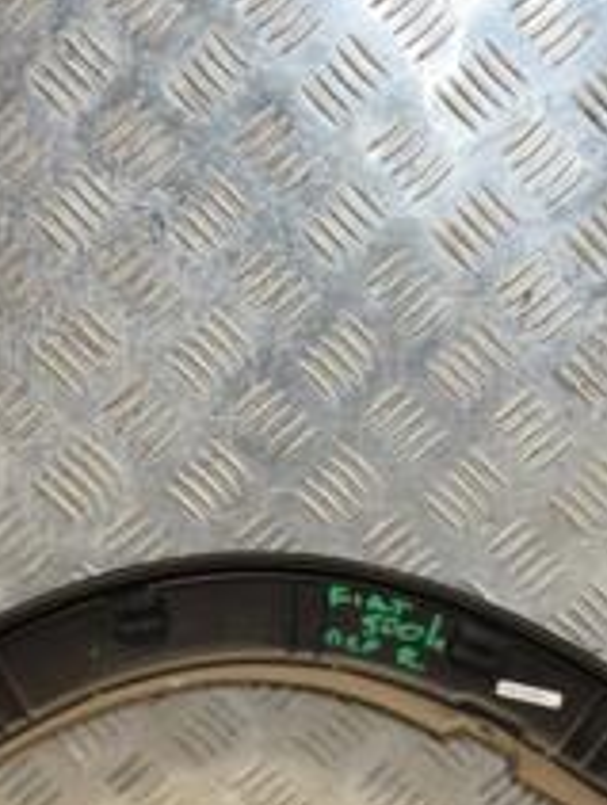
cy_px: 675
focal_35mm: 102
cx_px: 500
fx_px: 2386
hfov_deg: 14.4
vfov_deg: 18.9
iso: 800
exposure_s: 1/200
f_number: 5
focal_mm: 25
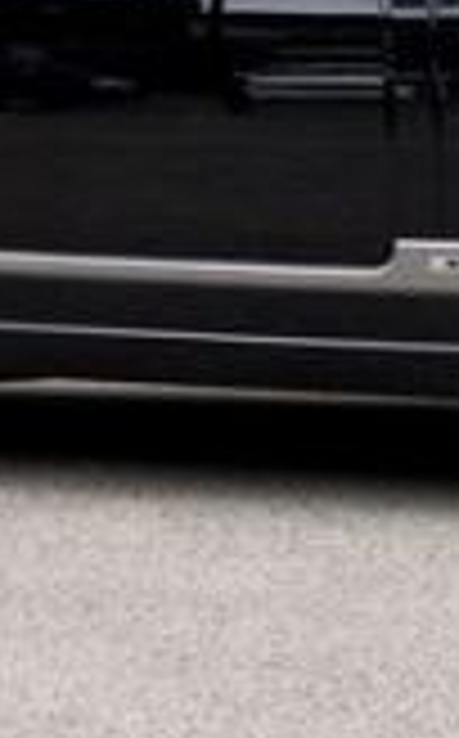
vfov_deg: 15.8
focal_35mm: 131
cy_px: 61
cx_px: 220
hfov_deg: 10.0
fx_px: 2631
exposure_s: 1/80
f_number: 9
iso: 200
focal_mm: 24
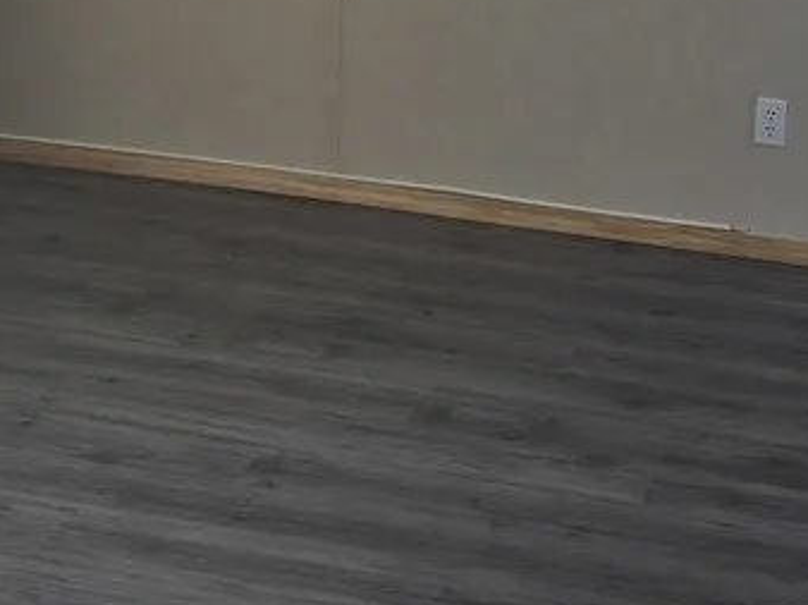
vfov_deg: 14.3
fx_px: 2286
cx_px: 304
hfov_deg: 20.0
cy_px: -237
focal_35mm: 98
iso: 25
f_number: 1.7
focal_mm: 6.3
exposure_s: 1/180
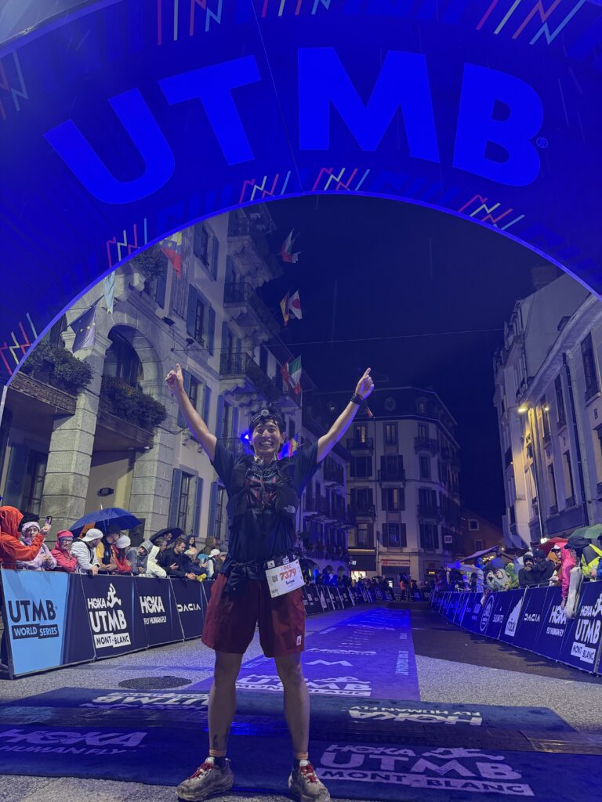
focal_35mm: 24
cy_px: 401
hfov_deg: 56.8
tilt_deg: +23.5
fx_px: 557
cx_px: 301
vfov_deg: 71.6
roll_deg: -0.8
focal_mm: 6.76
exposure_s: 1/59
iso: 320
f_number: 1.78
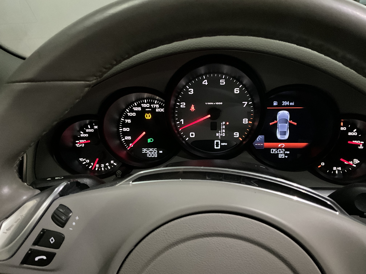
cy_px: 137
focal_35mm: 29
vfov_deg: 48.2
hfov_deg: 61.7
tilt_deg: -23.2
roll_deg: +1.9
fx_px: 307
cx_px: 183
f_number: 1.8
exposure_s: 1/21
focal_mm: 3
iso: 640
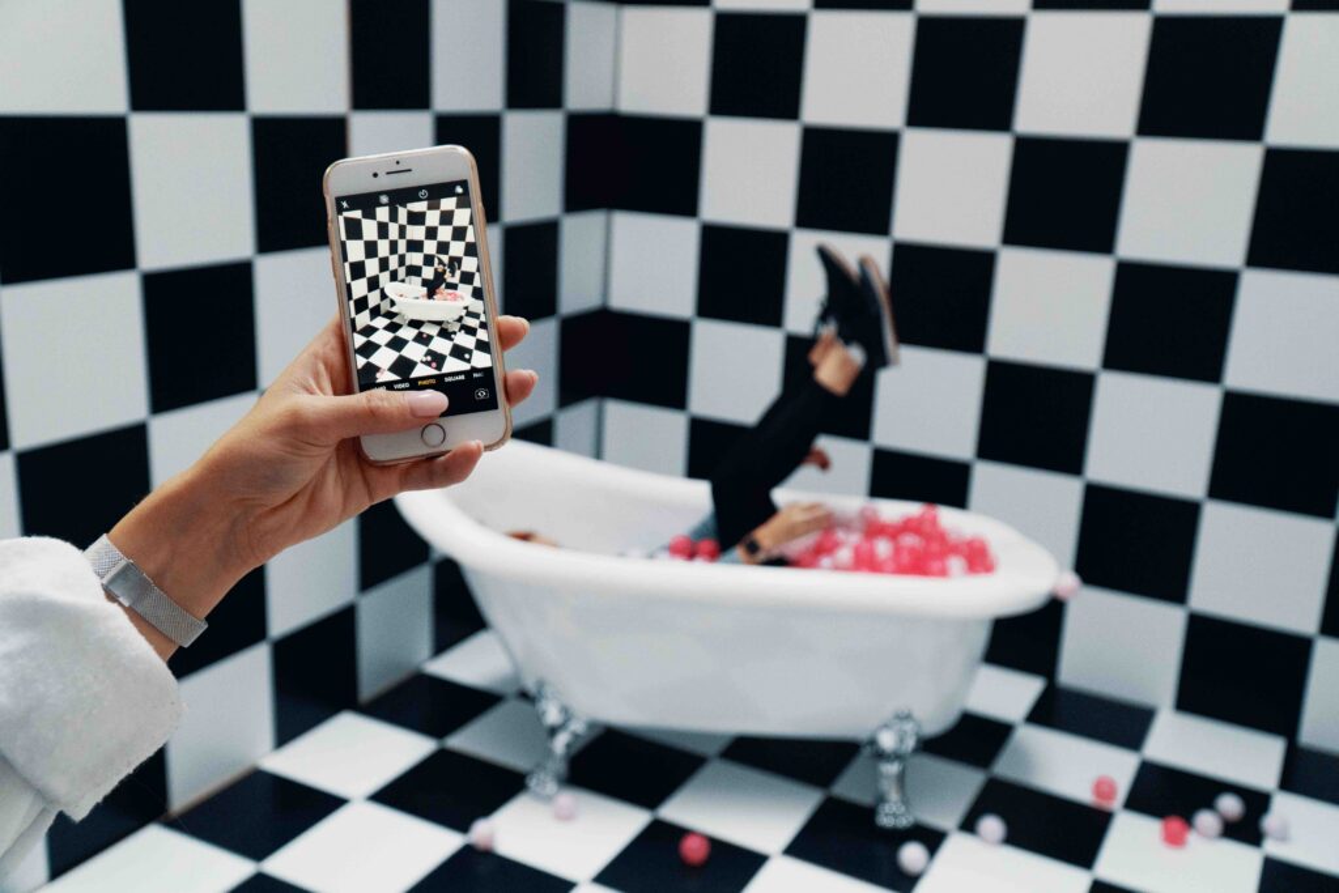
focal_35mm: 33
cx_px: 670
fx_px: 1228
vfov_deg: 40.0
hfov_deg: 57.2
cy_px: 446
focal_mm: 22
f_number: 4
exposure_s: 1/200
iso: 1600
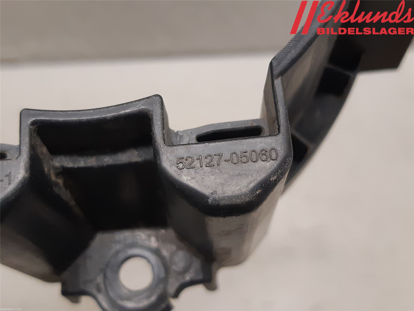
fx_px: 311
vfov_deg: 53.1
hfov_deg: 67.3
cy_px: 156
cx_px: 207
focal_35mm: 26
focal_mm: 3.93
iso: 200
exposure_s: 1/50
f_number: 1.7
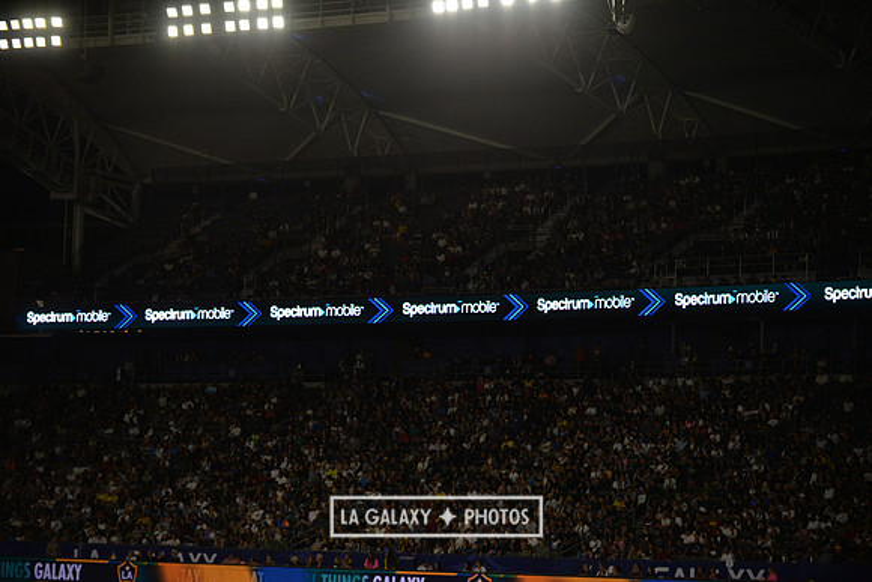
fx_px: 3028
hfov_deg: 16.4
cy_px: 291
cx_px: 436
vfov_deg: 11.0
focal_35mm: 125
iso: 1600
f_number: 2.8
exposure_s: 1/3200
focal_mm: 125
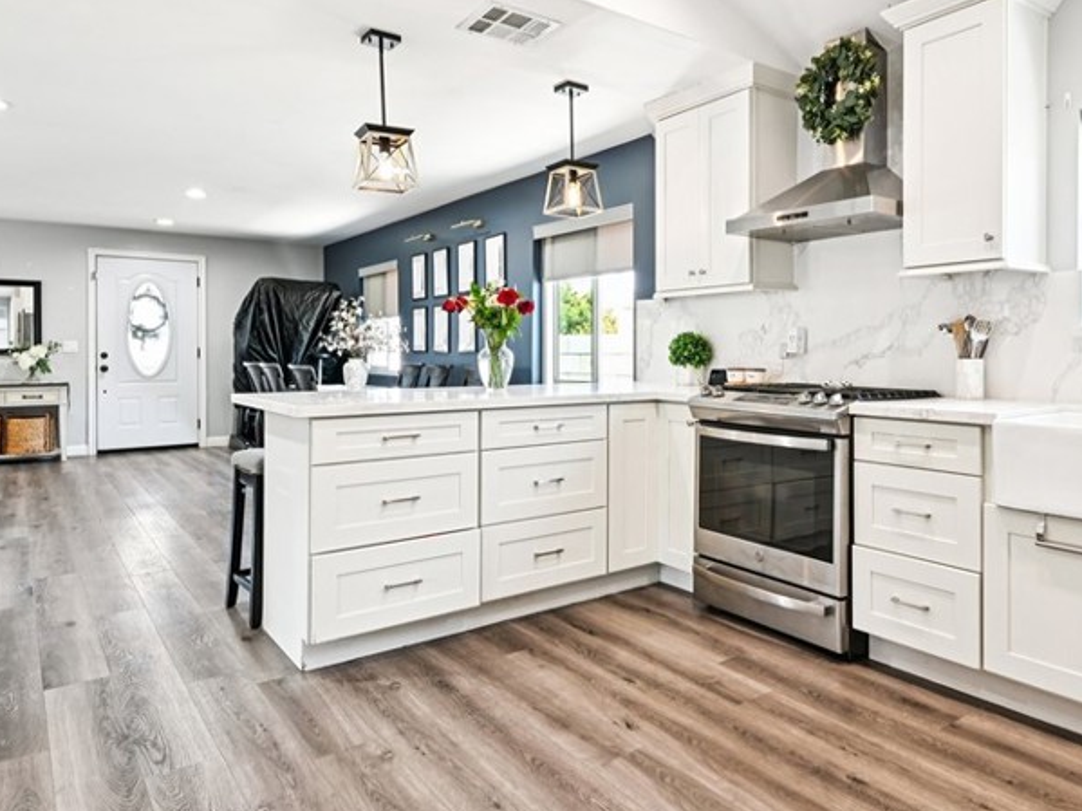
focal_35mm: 23
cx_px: 639
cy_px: 340
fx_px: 719
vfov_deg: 58.6
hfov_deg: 73.3
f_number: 8
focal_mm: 14
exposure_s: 1/5
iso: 250
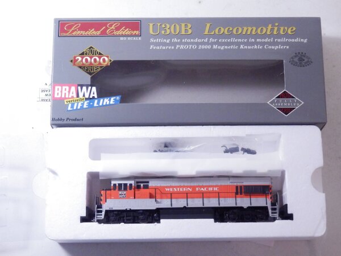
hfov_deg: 29.4
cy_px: 128
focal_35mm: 66
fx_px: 650
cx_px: 170
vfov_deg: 22.3
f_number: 4.4
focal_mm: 11.9
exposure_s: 1/160
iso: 800
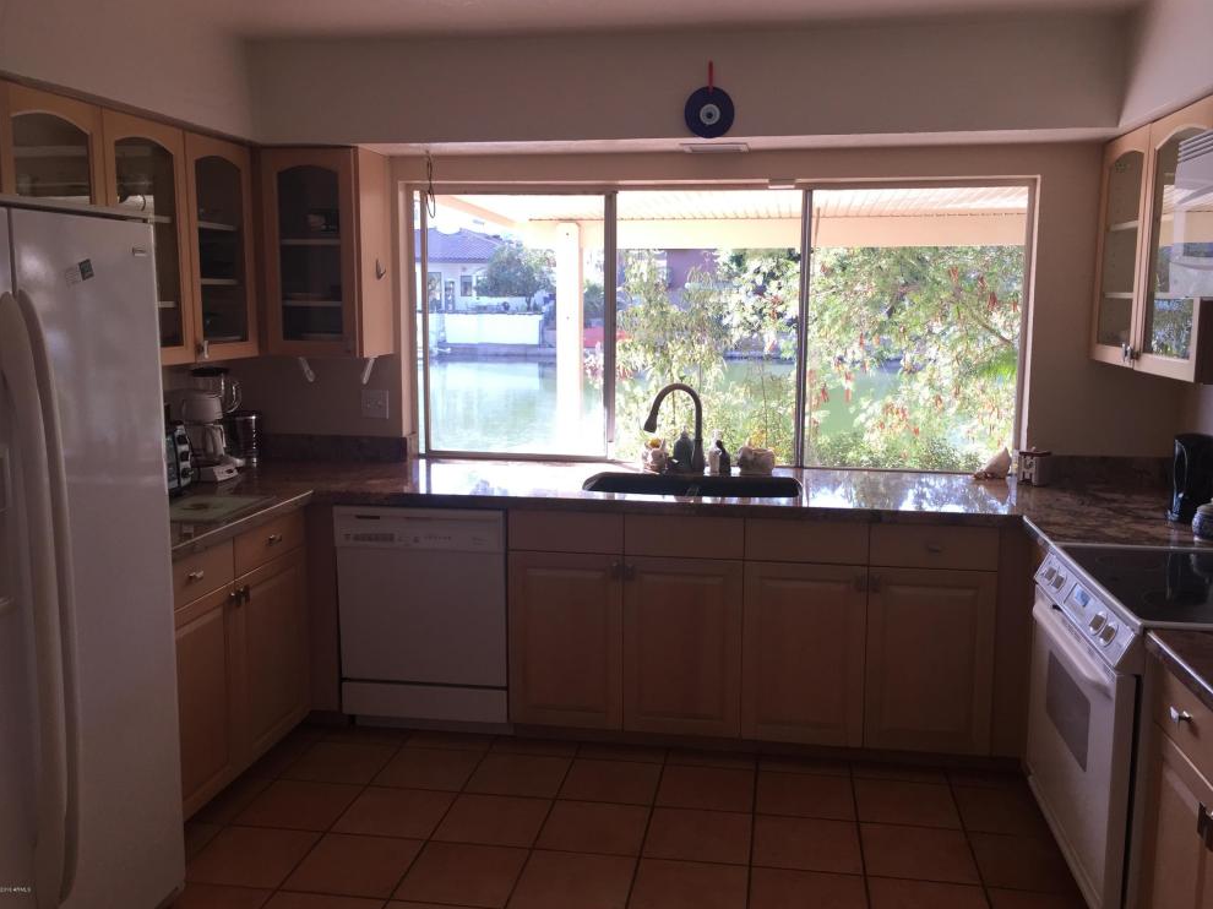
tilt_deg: -6.5
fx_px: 1051
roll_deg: -1.5
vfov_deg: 46.8
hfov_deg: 60.0
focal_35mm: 30
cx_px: 625
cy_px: 448
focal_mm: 4.15
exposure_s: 1/129
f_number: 2.2
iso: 40
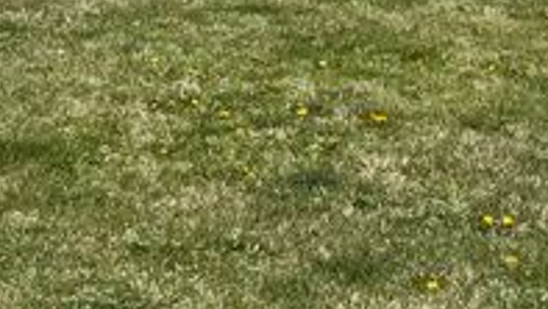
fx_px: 2137
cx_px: 253
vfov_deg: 7.9
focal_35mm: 147
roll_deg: -3.2
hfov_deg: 14.6
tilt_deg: -0.5
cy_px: -281
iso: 32
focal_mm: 5.1
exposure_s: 1/3922
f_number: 1.6
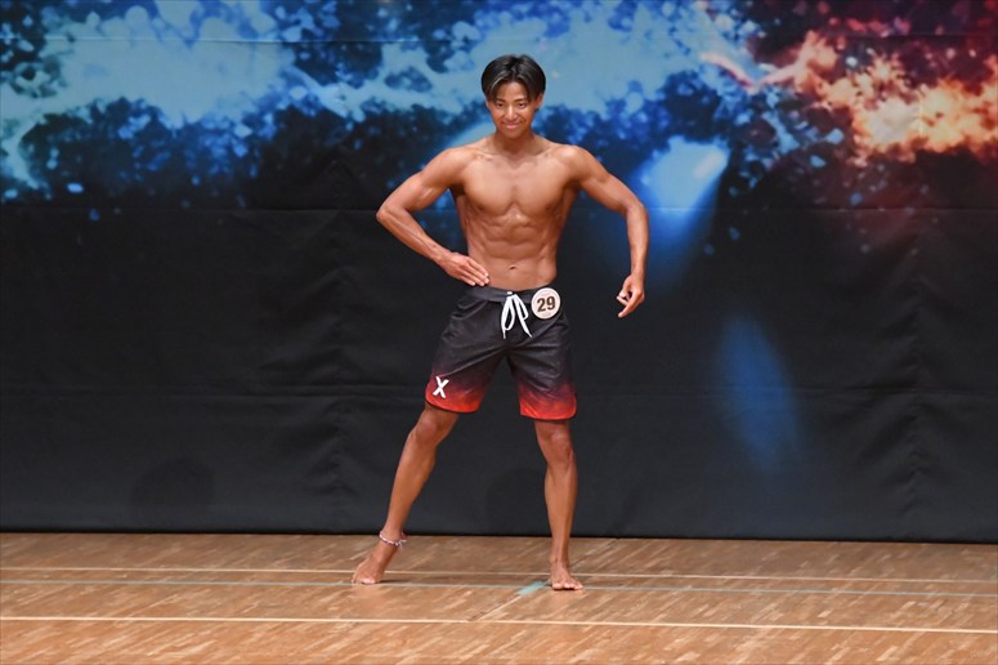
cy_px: 332
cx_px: 499
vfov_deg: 4.6
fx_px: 8313
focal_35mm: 300
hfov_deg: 6.9
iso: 8000
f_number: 5.6
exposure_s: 1/400
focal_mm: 200
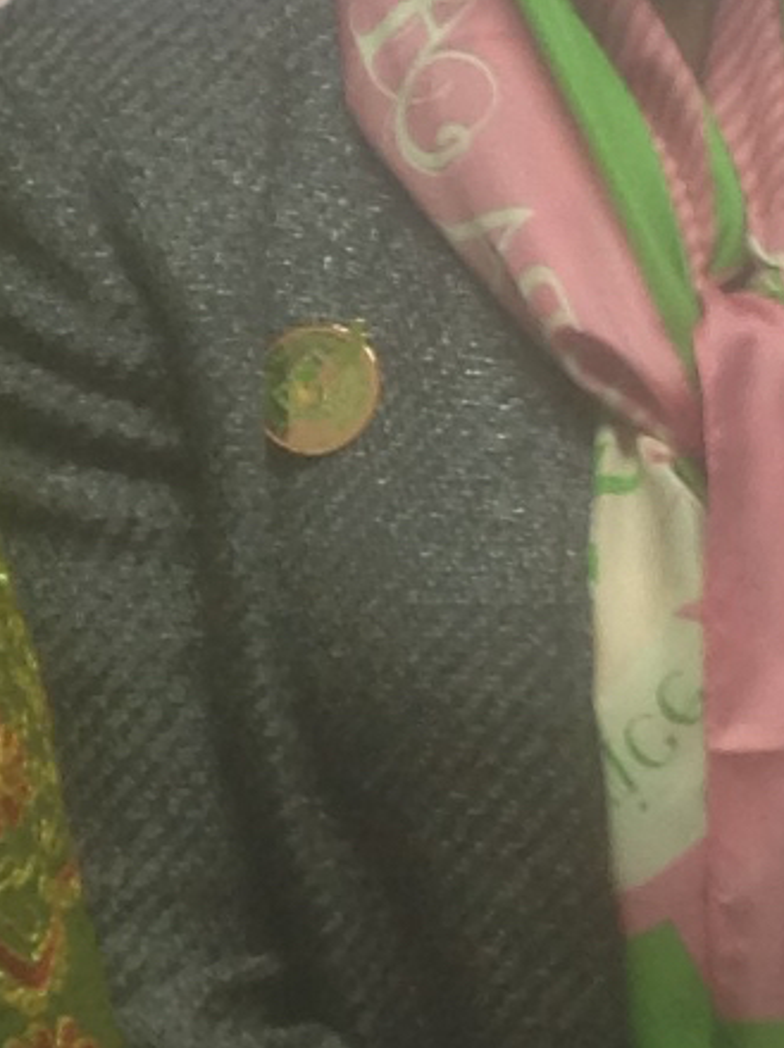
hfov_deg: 7.2
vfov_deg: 9.6
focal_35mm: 206
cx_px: 341
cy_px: 457
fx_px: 6233
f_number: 2.4
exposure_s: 1/17
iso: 64
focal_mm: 4.28
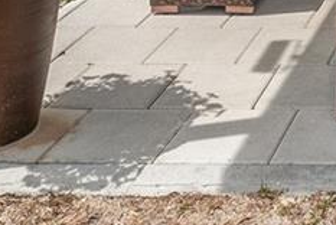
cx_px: 560
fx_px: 897
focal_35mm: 96
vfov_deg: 11.6
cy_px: -322
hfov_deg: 18.0
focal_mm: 14
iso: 320
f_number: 7.1
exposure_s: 1/640
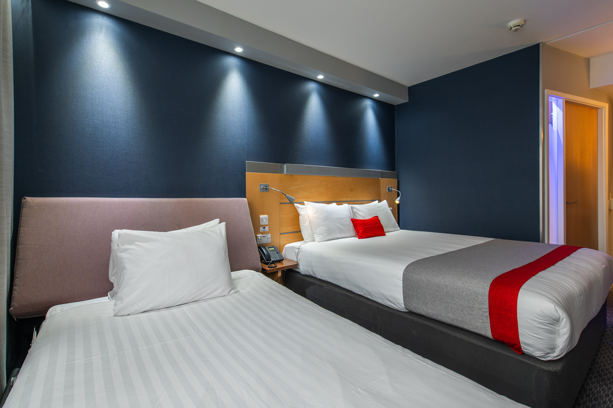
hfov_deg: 96.8
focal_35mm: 16
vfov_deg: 73.7
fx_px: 272
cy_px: 204
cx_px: 306
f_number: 7.1
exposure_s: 1/5
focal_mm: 16
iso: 200
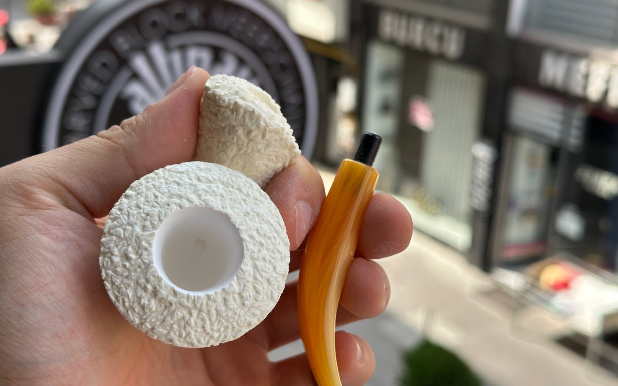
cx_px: 309
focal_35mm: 51
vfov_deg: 25.3
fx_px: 859
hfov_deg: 39.6
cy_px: 178
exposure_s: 1/850
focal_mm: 6.86
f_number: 1.78
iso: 64
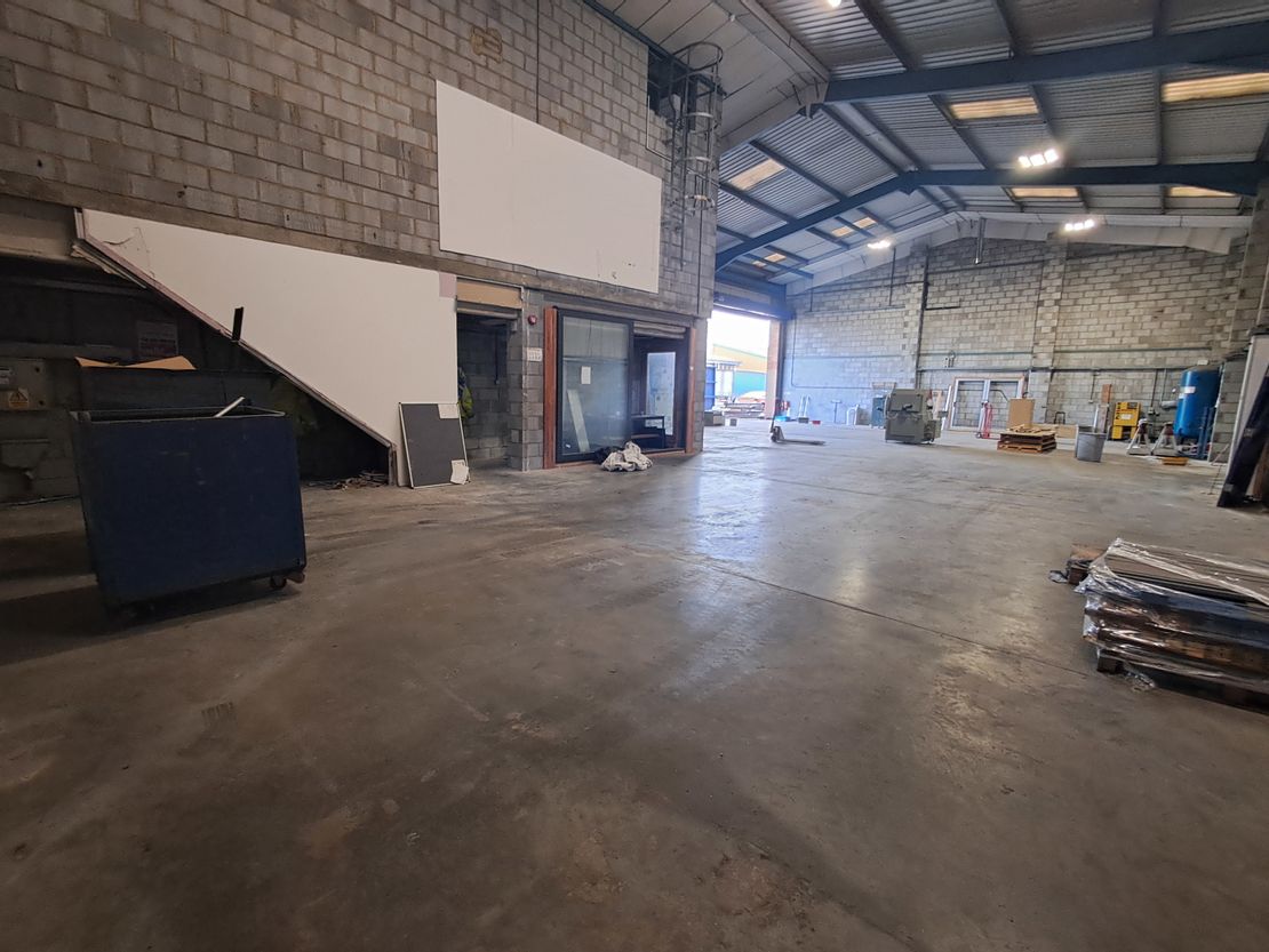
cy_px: 476
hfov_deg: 94.5
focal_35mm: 16
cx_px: 634
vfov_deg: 78.1
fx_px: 587
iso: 200
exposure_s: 1/33
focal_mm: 1.64
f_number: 2.2
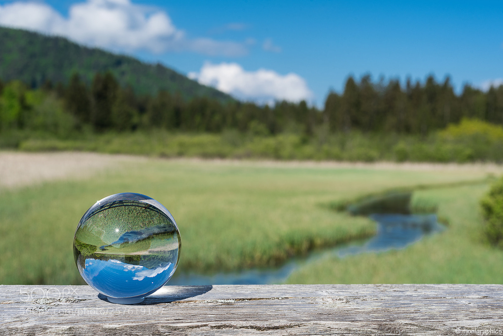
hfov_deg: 39.6
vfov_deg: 27.0
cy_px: 168
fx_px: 699
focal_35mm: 50
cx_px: 252
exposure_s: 1/125
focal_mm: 50
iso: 100
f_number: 11
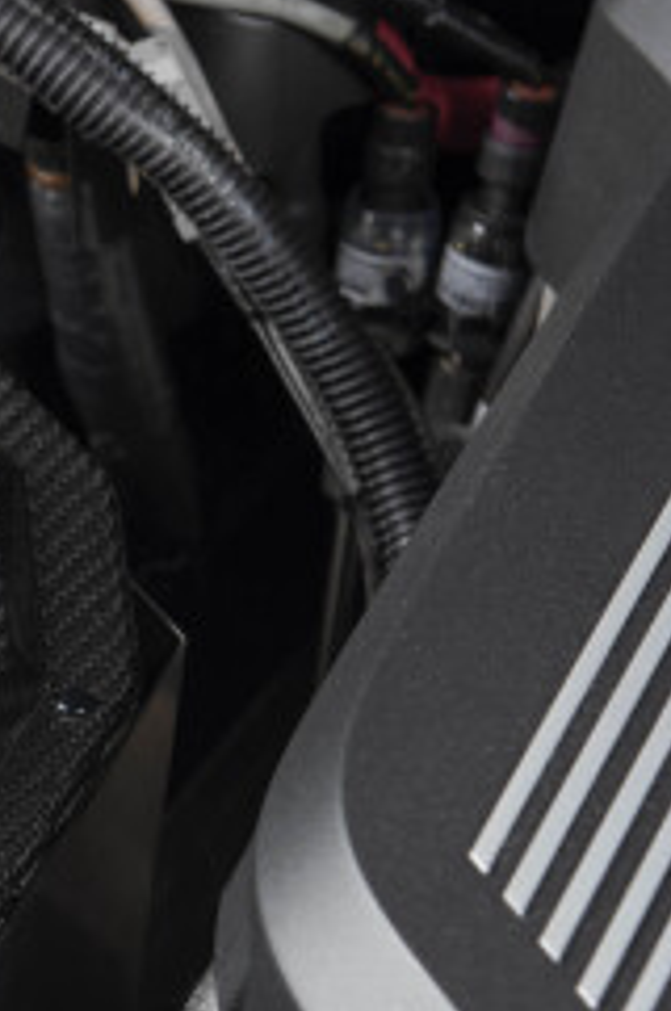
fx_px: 5131
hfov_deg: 7.4
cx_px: -264
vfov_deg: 11.2
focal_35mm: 183
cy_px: 860
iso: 100
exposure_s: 1/100
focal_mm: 55
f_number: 5.6
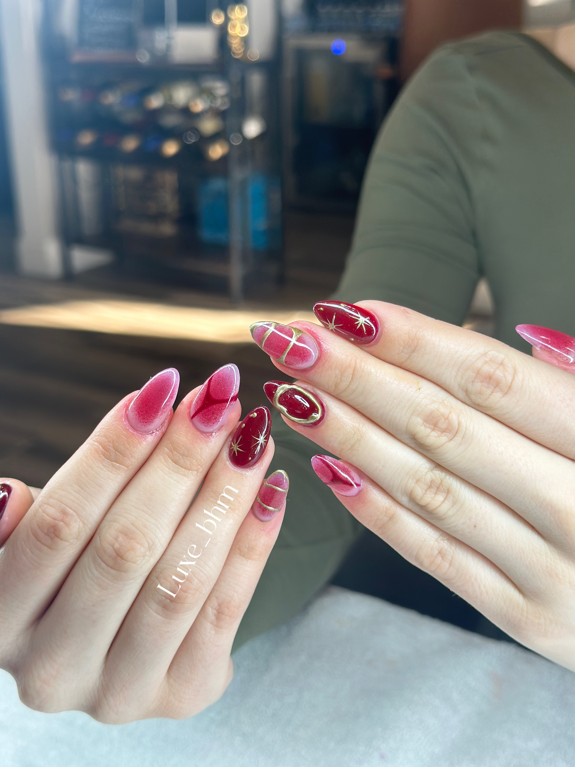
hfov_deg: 30.3
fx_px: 1063
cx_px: 288
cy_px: 384
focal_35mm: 48
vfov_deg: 39.7
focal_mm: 6.86
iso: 80
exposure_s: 1/220
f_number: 1.78
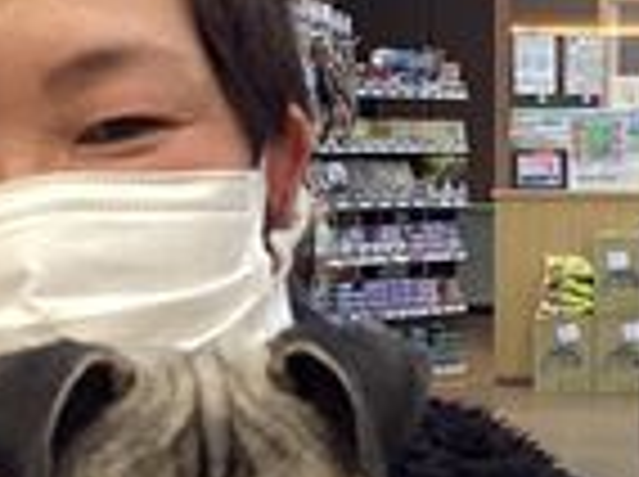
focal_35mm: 131
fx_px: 2414
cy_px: 288
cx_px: 464
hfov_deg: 15.0
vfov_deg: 11.3
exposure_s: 1/50
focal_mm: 3.3
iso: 125
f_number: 2.4
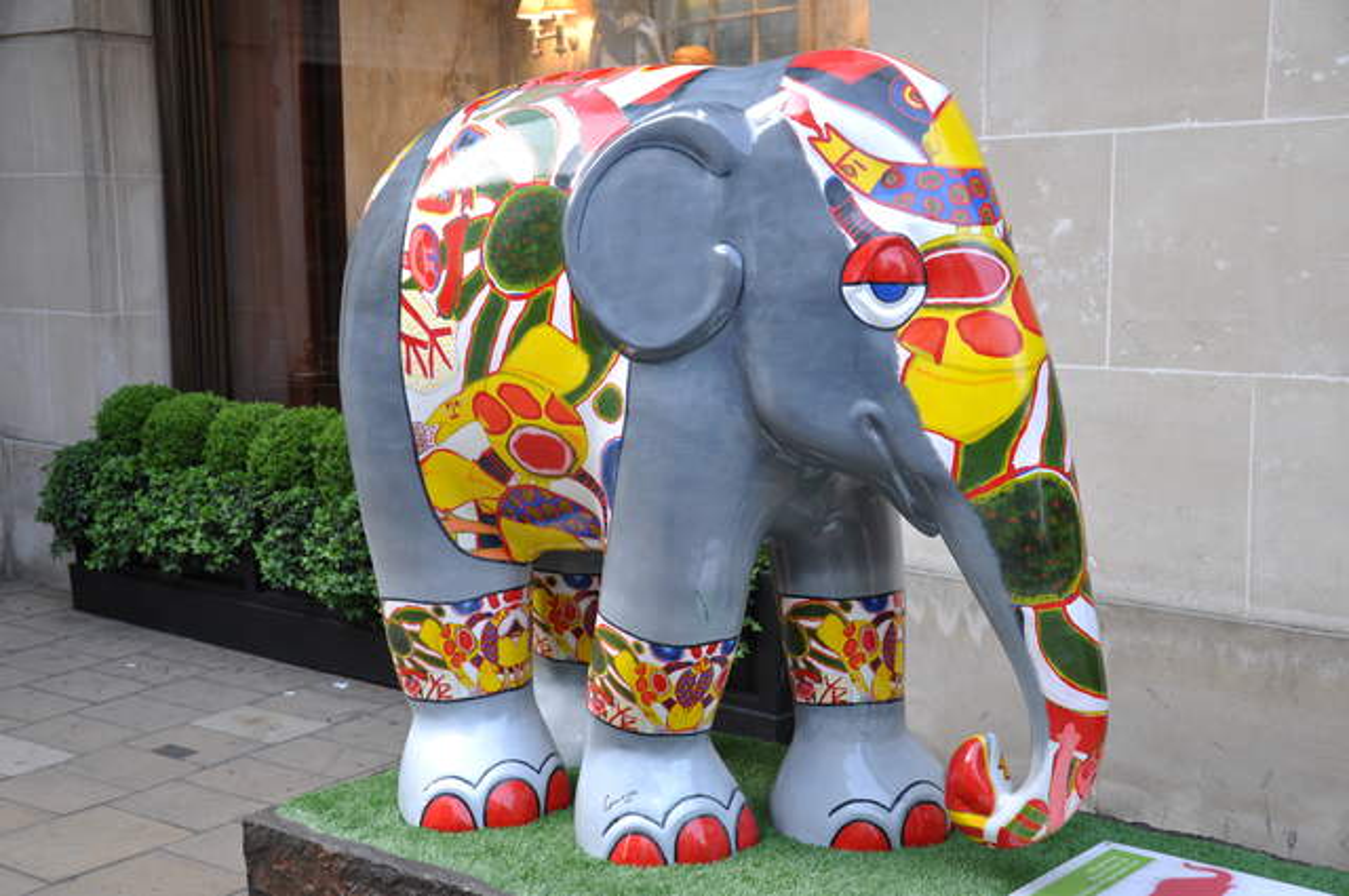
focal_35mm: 51
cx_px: 674
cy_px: 448
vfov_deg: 26.4
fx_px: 1909
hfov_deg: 38.9
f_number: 4.2
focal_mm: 34
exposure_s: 1/25
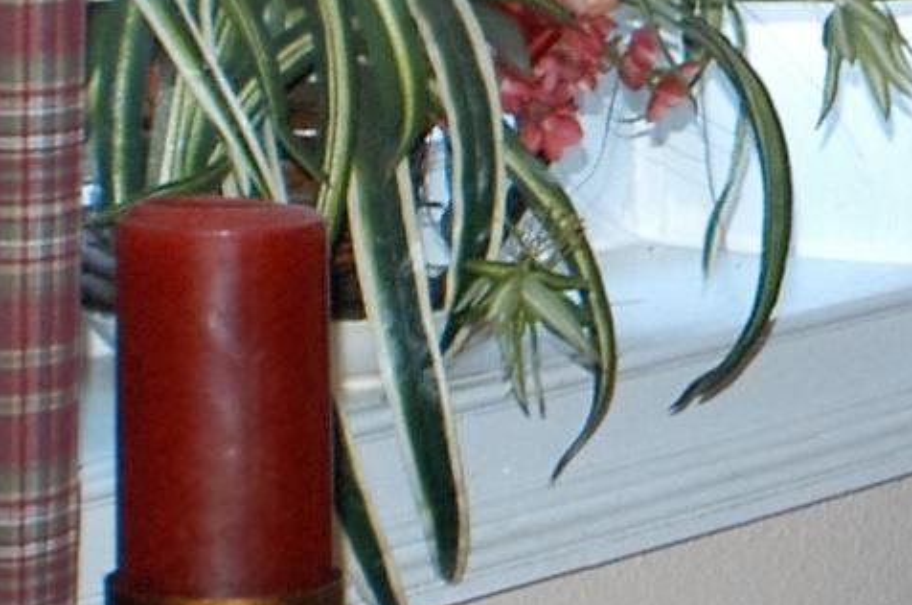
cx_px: 1828
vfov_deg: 4.6
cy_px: -465
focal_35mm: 293
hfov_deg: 6.8
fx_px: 7416
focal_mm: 31
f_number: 4.5
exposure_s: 1/60
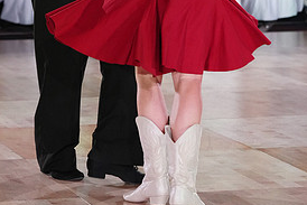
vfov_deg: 5.8
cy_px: -76
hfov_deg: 8.8
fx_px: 2005
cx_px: 126
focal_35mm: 235
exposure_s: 1/400
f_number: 4
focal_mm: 111
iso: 2500
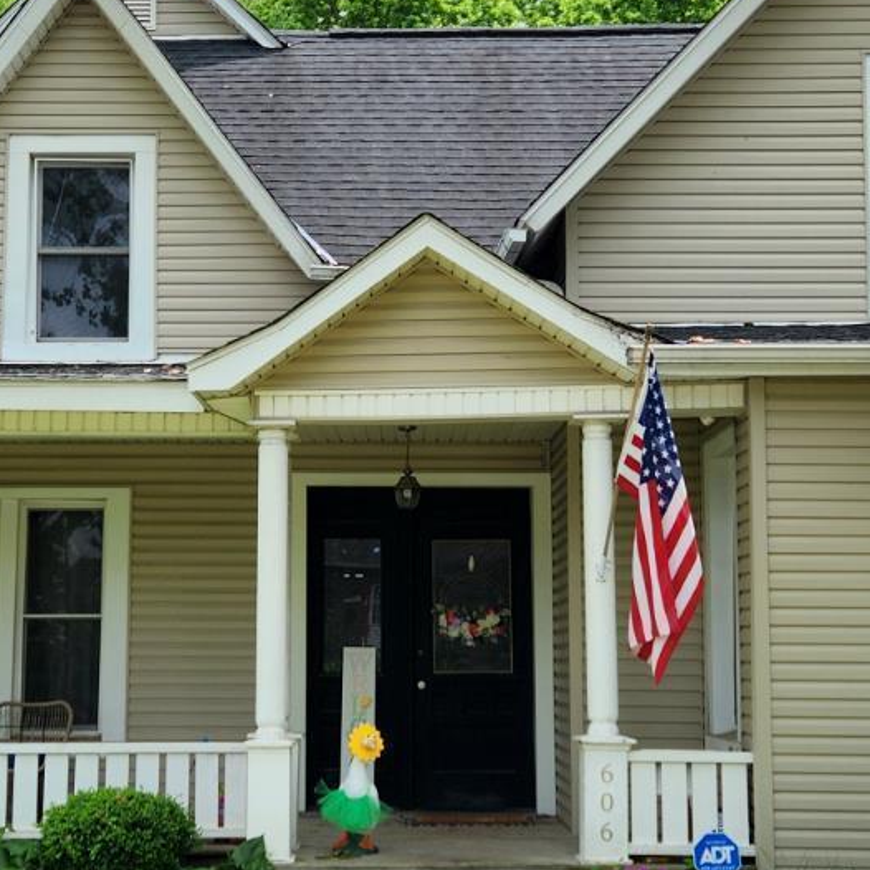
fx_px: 1649
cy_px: 456
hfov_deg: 29.5
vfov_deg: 29.5
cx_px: 377
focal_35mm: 58
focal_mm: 5.4
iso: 20
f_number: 1.8
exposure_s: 1/1667
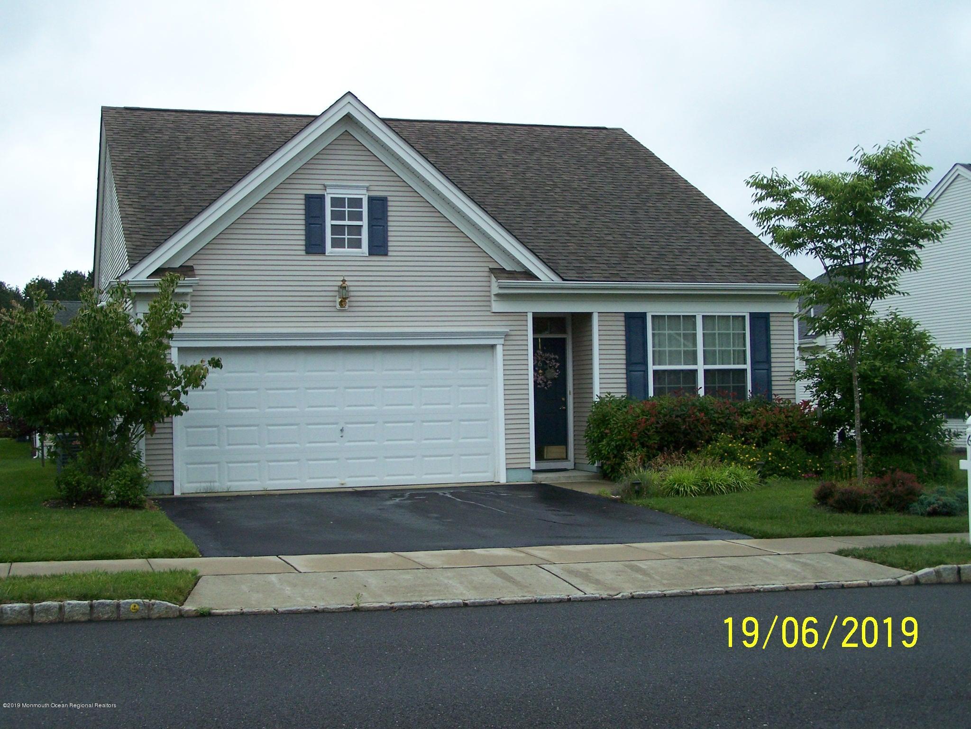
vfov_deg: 28.6
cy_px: 364
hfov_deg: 37.5
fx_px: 1431
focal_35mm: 51
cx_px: 486
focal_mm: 8.5
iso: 160
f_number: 3
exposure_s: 1/800
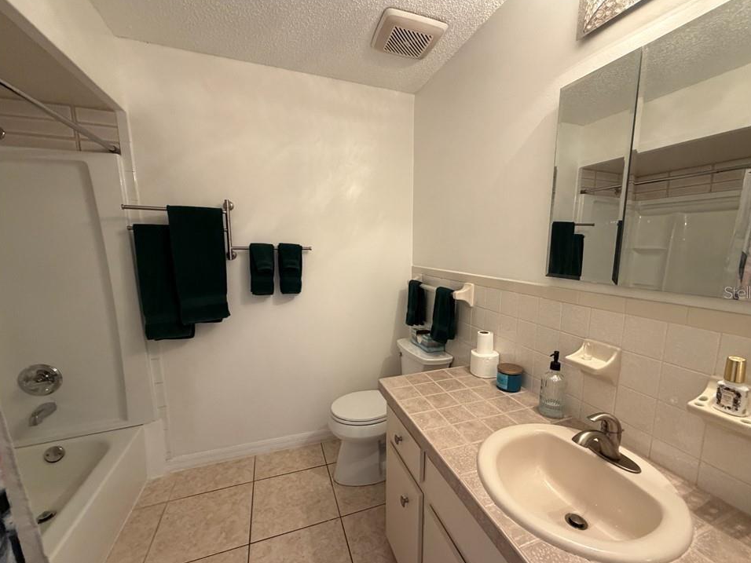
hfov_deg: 98.1
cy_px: 292
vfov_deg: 81.7
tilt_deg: -8.1
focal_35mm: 15
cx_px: 396
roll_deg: +0.1
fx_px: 325
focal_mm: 2.22
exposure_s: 1/60
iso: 400
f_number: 2.2
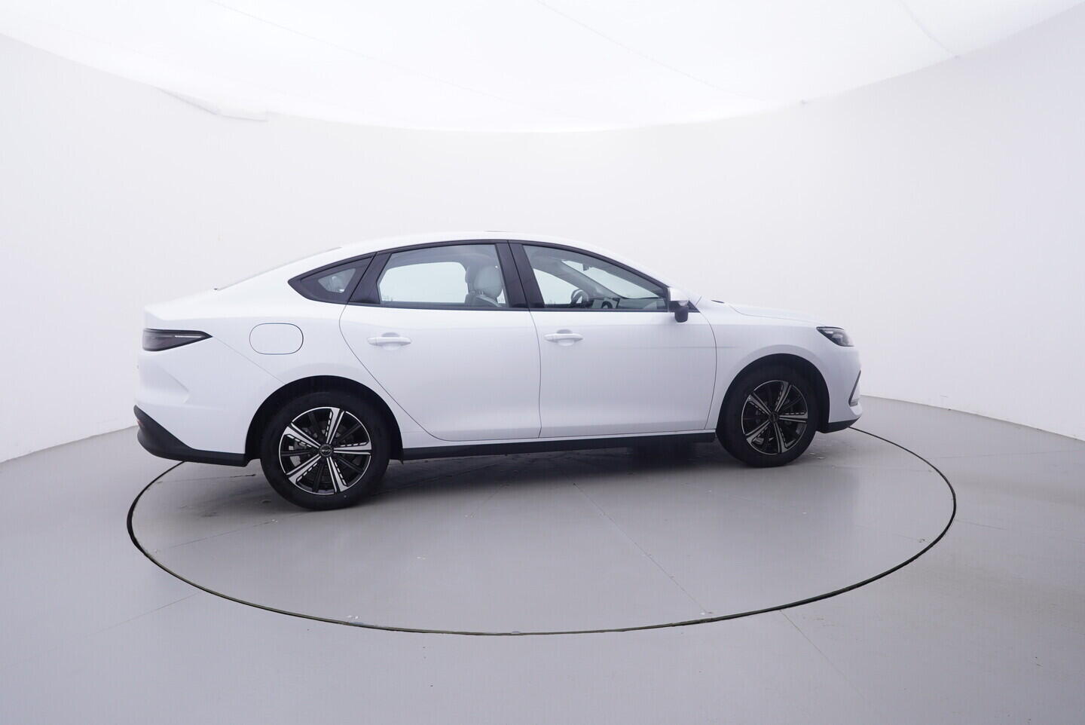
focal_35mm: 22
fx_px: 679
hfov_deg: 77.3
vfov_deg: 56.2
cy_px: 362
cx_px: 542
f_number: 5
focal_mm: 15
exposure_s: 1/80
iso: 200
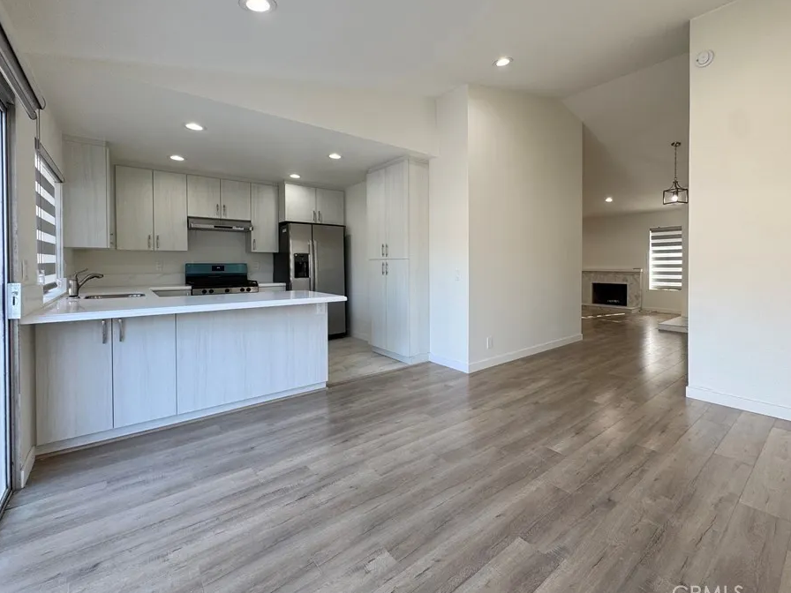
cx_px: 448
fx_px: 366
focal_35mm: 16
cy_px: 267
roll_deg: -0.1
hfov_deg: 93.9
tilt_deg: -1.1
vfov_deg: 77.9
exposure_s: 1/120
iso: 64
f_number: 2.2
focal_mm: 2.22
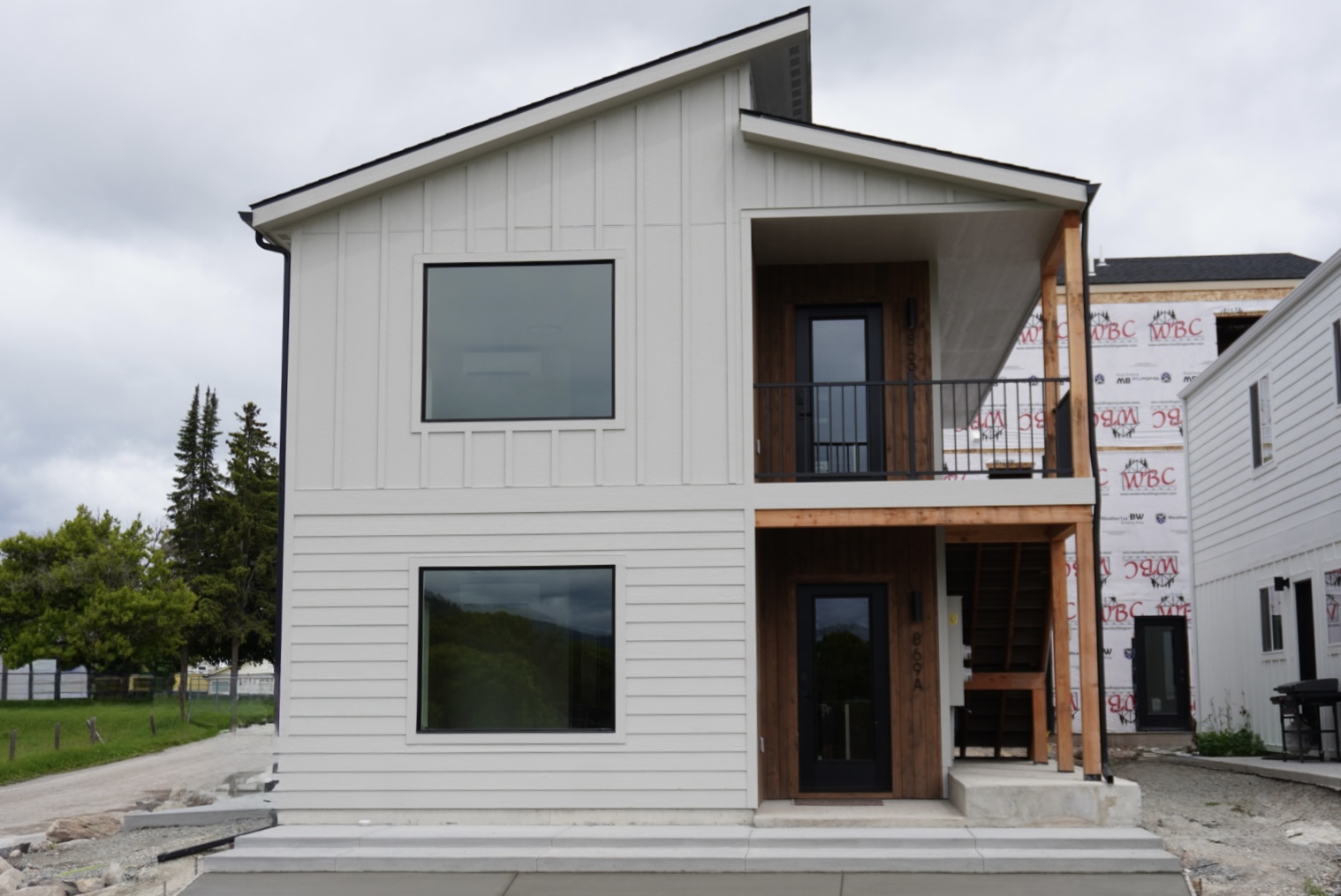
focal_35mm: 44
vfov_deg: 30.9
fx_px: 1622
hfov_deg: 44.9
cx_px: 670
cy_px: 448
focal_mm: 29
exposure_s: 1/500
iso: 100
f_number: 5.6
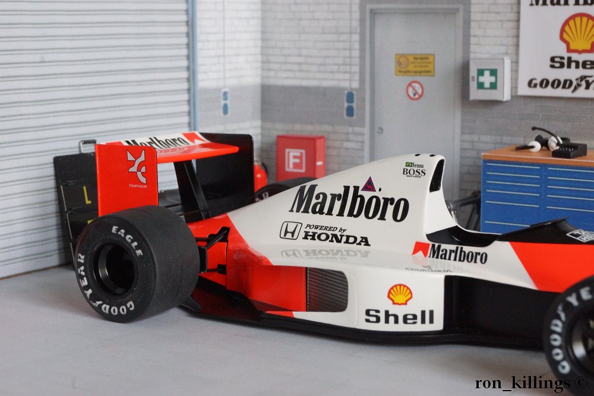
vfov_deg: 16.6
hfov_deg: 24.6
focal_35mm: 82
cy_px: 198
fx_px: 1361
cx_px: 297
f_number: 16
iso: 1600
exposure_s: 1/30
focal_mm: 55
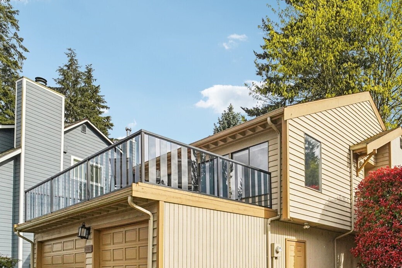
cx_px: 278
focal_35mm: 26
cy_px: 187
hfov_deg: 66.9
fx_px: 290
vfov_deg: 48.4
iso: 1600
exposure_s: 1/2000
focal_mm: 16
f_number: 8
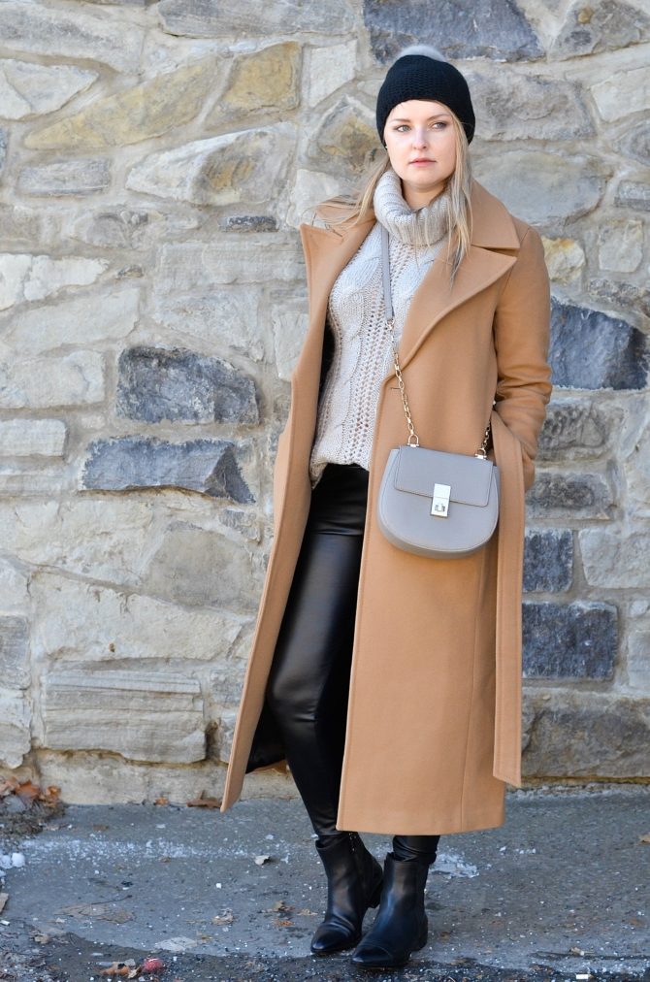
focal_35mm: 75
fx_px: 2041
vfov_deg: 27.0
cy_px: 491
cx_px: 325
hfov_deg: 18.1
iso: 1000
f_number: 3.2
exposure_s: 1/800
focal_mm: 50
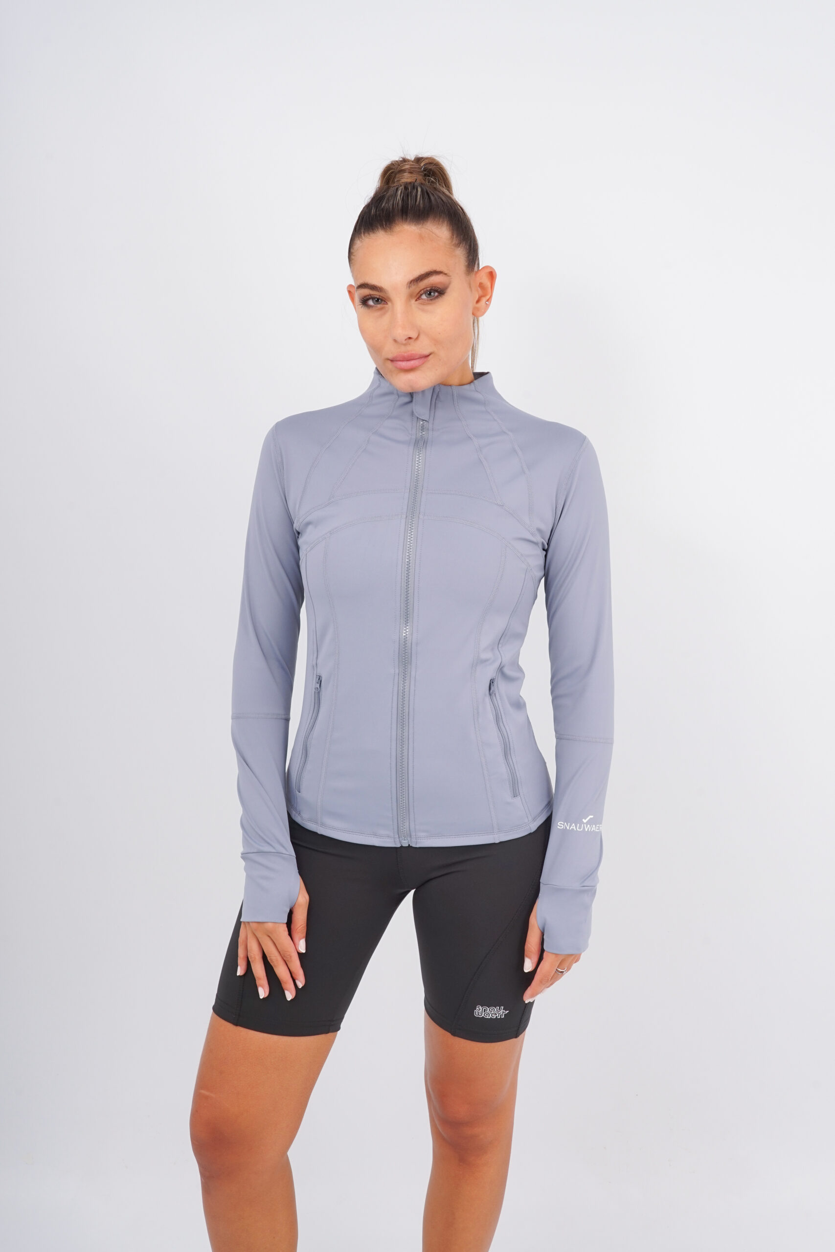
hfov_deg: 34.2
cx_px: 418
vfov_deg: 49.6
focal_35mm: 39
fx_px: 1357
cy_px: 626
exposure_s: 1/160
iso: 160
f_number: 14
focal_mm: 39
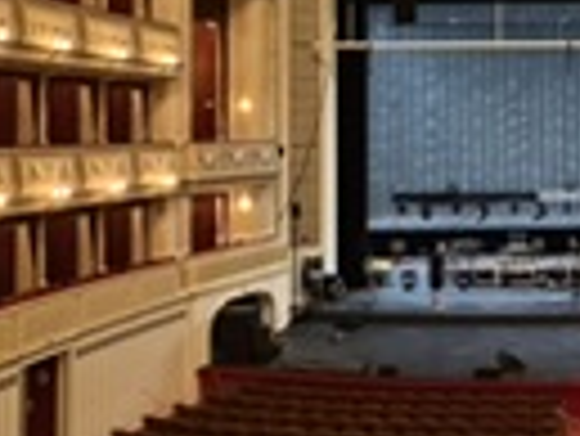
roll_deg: +0.3
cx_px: 558
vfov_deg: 27.6
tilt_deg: +1.6
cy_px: 94
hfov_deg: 34.1
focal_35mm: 52
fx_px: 872
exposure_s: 1/58
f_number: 2.2
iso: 1250
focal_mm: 2.22
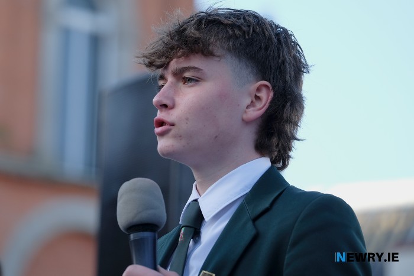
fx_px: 1990
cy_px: 138
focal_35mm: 173
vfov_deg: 7.9
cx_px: 207
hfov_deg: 11.9
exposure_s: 1/900
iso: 400
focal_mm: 115
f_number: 2.8
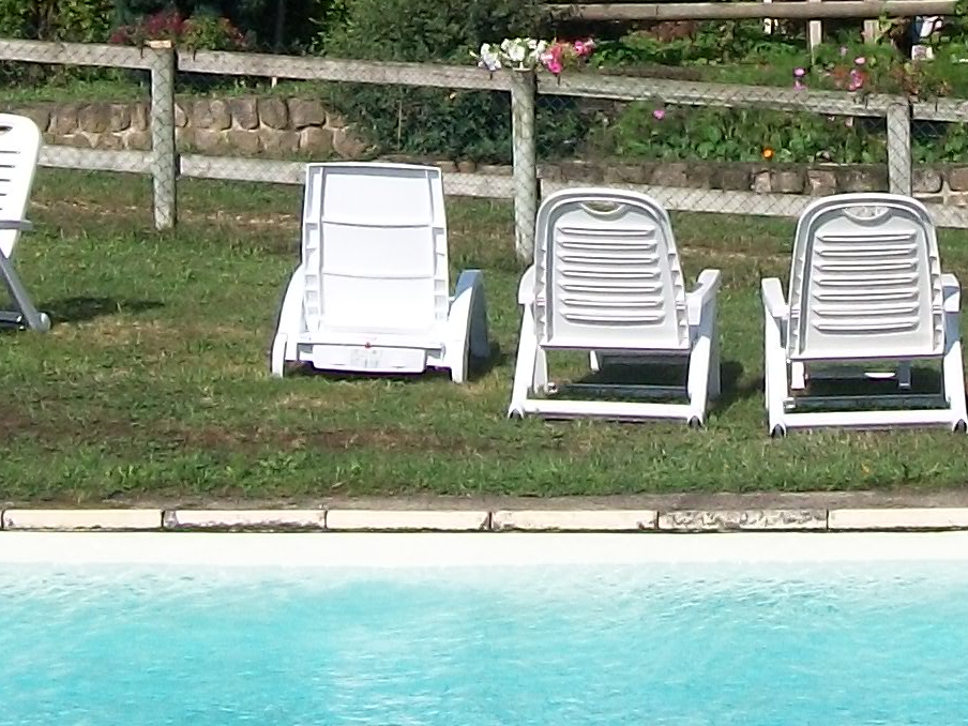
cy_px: -309
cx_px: 672
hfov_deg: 15.1
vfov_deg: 11.0
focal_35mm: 130
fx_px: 3635
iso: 80
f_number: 4.8
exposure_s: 1/800
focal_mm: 6
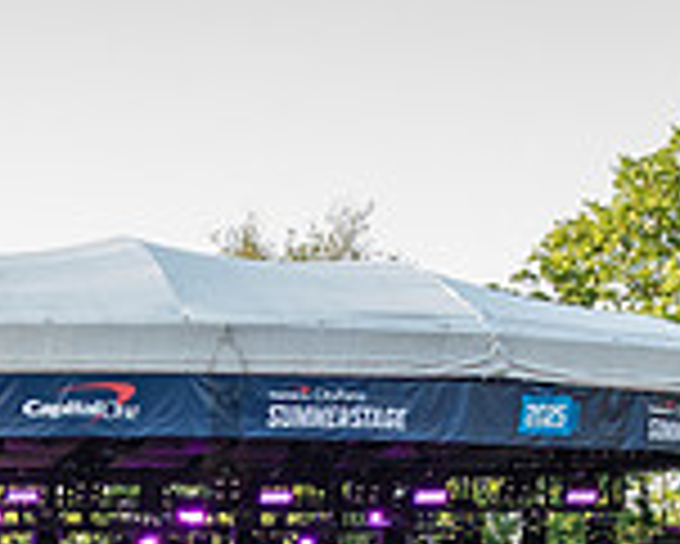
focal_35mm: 126
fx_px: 2537
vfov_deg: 11.6
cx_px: 117
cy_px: 899
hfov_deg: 15.2
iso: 800
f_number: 4
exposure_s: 1/500
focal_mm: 32
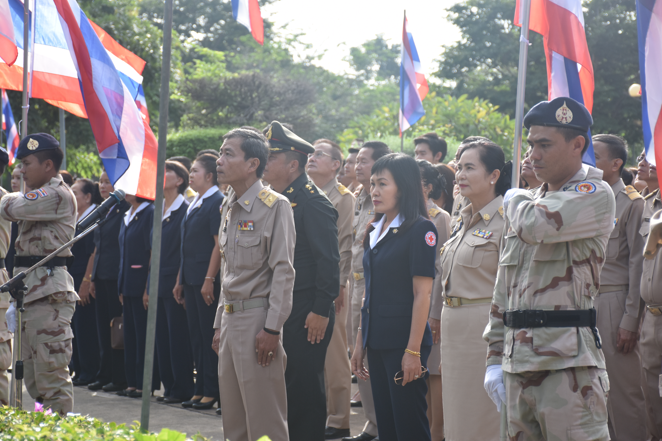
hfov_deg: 16.9
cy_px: 220
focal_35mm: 121
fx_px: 2225
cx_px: 330
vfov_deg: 11.3
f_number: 5.6
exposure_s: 1/500
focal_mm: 80
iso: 360
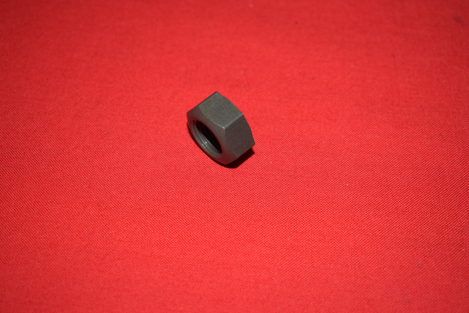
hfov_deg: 35.0
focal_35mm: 57
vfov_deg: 23.8
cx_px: 234
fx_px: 743
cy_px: 156
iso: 400
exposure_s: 1/200
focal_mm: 38
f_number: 5
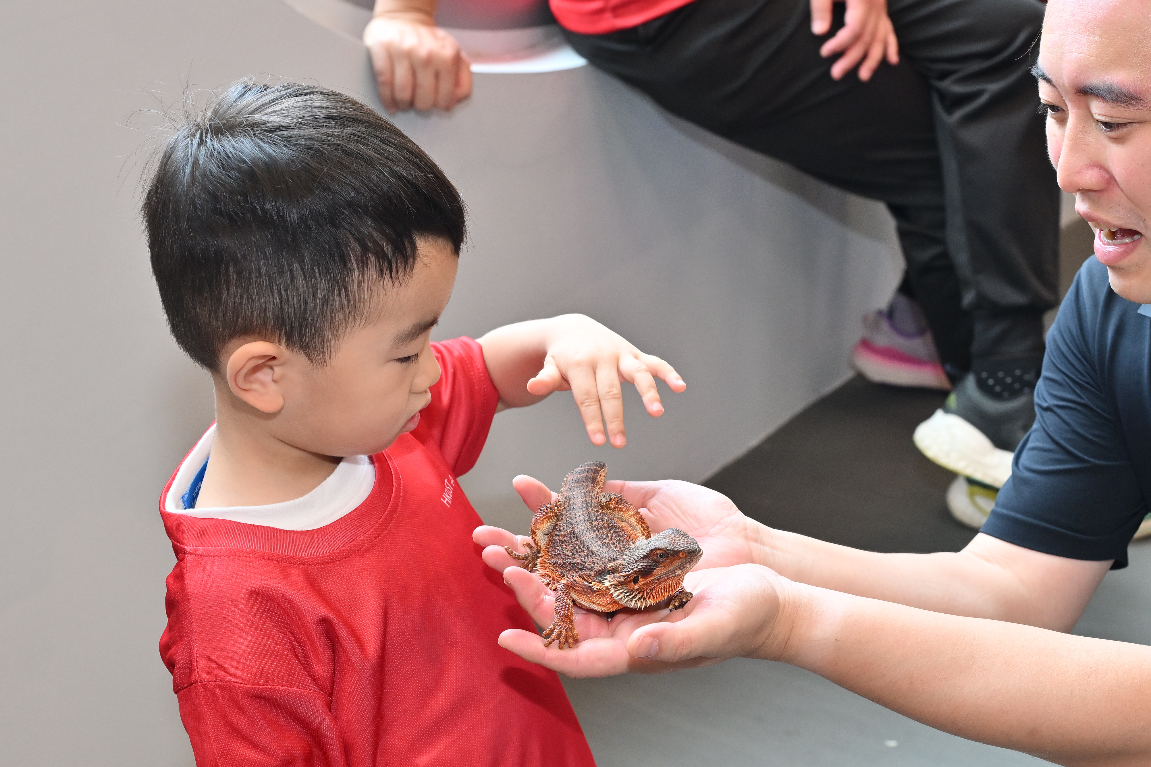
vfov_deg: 20.0
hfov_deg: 29.3
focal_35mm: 68
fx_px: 2174
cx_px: 826
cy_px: 367
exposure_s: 1/125
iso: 800
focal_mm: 44
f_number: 5.6
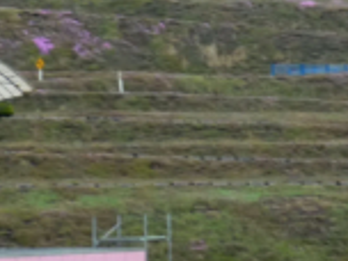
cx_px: 261
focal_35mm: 297
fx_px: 2986
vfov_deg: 5.0
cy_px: -78
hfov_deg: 6.7
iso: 160
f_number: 4.1
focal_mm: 12.3
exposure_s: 1/80
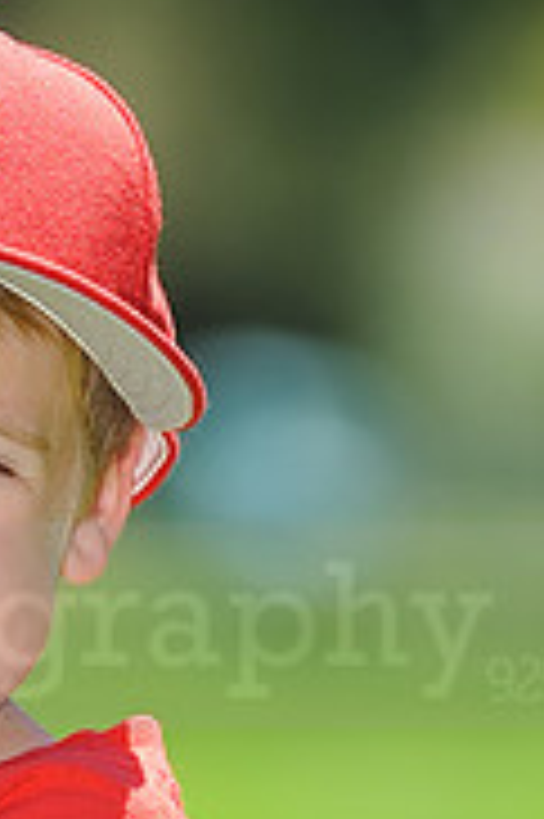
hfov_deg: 2.1
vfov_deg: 3.2
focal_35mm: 639
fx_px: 14511
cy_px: 585
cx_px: -94
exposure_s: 1/500
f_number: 4.5
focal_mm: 200
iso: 200
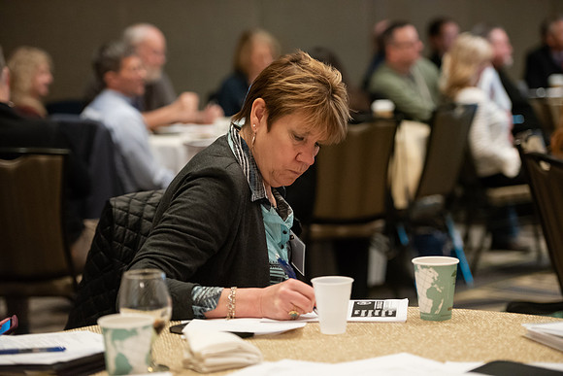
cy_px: 188
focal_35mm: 102
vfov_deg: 13.4
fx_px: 1595
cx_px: 282
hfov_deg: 20.0
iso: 5000
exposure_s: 1/160
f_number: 2.8
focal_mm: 102
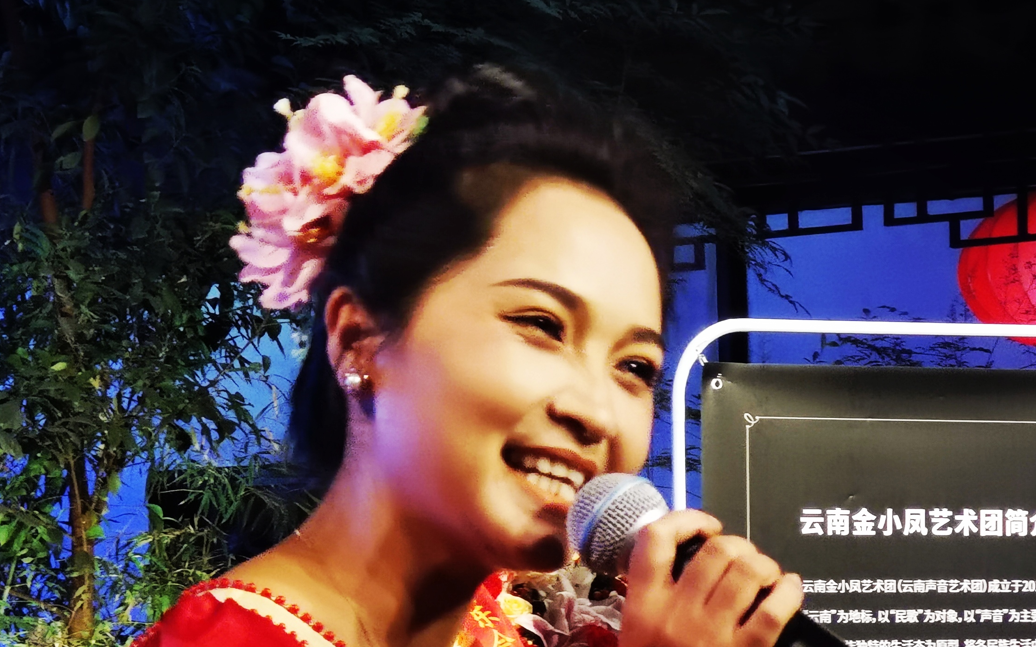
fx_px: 4348
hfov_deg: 13.6
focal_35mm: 154
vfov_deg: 8.5
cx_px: 508
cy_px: 577
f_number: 2.4
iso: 400
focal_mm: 7.48
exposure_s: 1/30
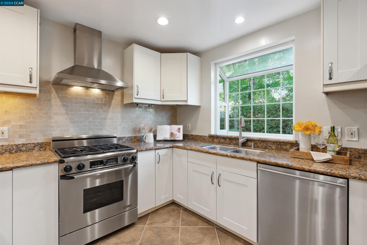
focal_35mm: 16
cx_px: 184
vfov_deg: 73.7
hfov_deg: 96.7
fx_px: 163
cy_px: 122
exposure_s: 1/10
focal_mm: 16
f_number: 9
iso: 320
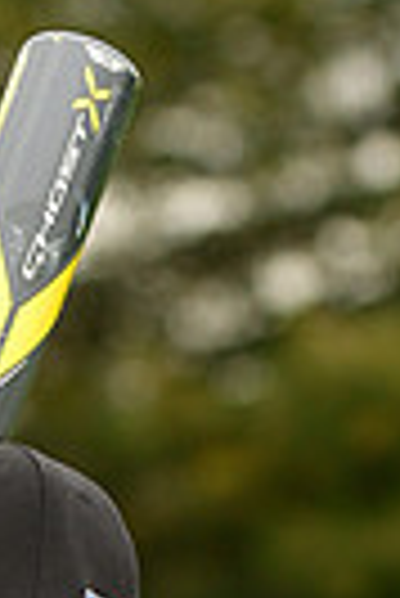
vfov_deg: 2.9
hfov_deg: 1.9
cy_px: 1200
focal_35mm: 718
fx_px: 11935
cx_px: 70
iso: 320
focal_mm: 110
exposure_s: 1/1000
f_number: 4
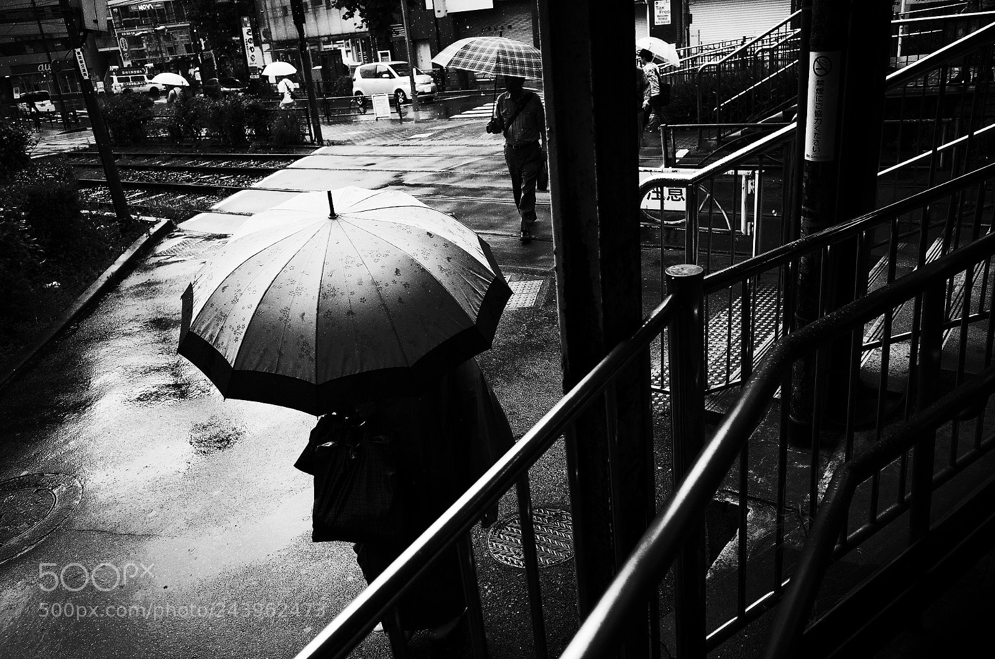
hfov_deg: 65.6
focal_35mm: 28
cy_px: 330
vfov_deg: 46.2
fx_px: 772
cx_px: 498
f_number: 4.5
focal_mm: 18.3
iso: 1600
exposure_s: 1/1600
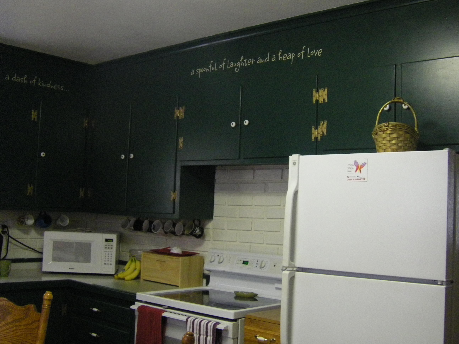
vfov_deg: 32.9
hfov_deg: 42.9
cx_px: 252
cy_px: 160
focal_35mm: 44
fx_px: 583
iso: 500
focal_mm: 6.3
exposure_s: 1/50
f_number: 3.5
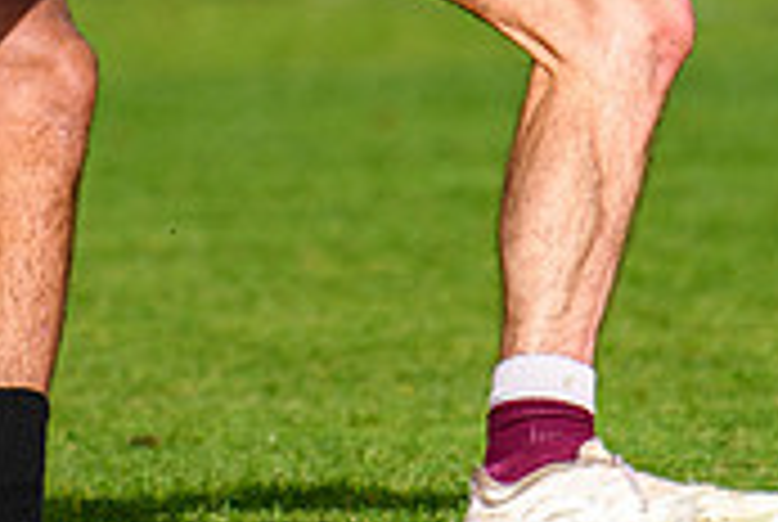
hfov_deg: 1.6
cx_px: 560
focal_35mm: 1325
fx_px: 28684
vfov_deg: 1.0
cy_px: -92
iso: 100
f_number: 2.8
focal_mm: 200
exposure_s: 1/2500
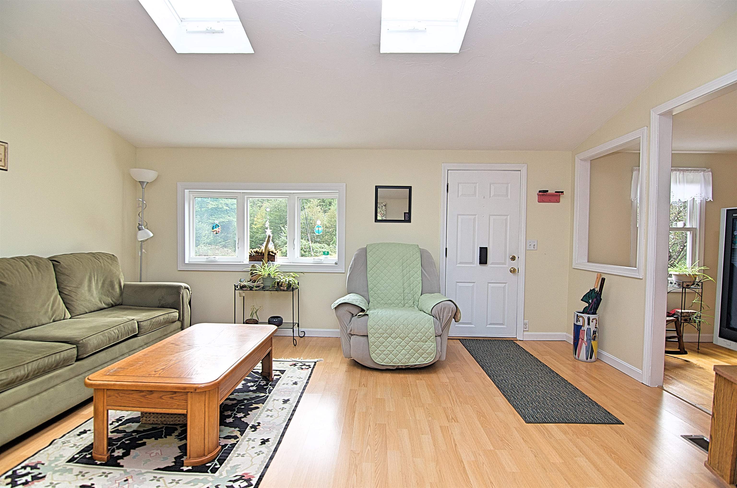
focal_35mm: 16
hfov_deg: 95.1
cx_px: 368
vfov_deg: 71.8
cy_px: 244
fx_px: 337
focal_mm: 11
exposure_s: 1/100
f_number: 5
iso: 200
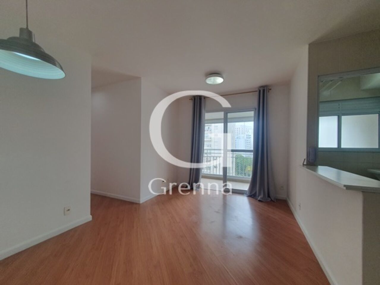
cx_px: 190
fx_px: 143
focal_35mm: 13
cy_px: 142
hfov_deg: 106.2
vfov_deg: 89.9
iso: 50
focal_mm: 1.8
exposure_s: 1/120
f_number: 2.2
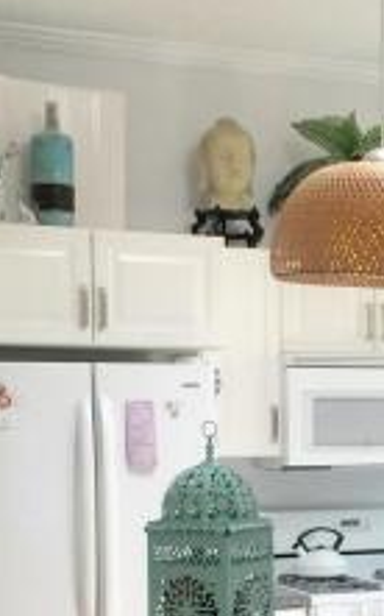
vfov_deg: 22.9
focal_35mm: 89
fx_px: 1491
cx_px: 442
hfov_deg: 14.3
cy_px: 510
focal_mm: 4.15
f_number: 2.2
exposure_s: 1/15
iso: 32
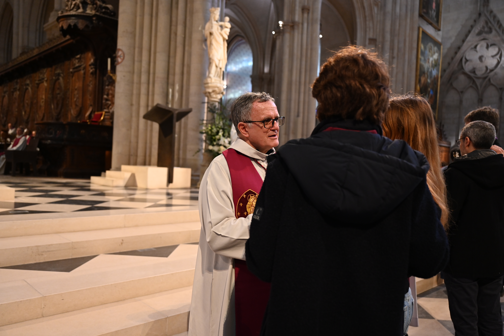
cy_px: 168
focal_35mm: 29
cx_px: 252
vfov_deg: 44.9
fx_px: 406
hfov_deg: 63.7
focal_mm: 29
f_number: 2.8
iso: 1800
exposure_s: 1/125
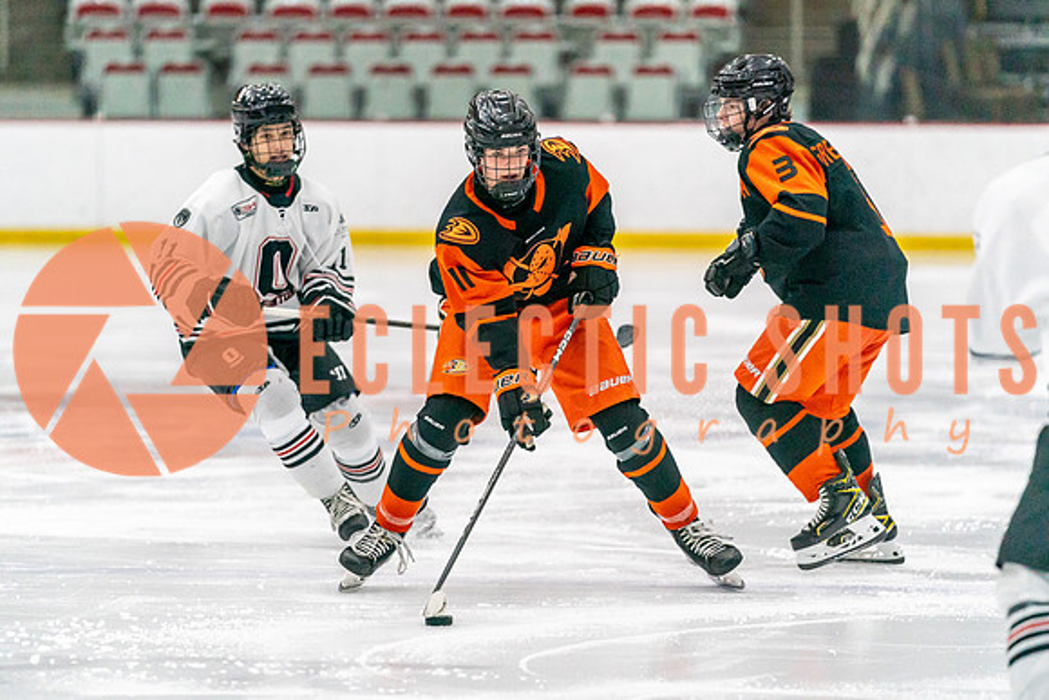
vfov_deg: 5.7
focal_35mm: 242
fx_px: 7050
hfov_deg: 8.5
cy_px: 379
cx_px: 501
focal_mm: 200
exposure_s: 1/1250
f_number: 2.8
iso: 3200
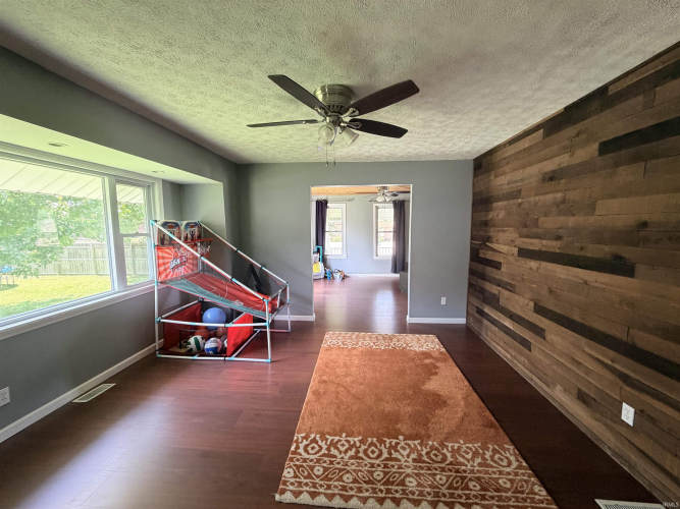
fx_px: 275
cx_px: 340
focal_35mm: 14
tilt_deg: -5.7
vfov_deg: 85.7
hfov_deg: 102.1
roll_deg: +0.5
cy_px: 254
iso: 320
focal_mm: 2.22
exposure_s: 1/82
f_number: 2.2
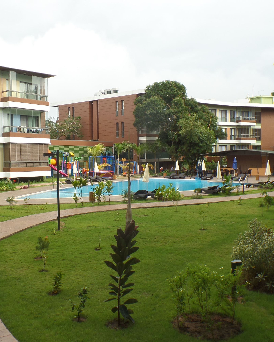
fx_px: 365
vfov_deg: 50.3
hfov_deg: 41.1
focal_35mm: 36
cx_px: 129
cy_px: 168
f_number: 3.5
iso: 100
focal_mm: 4.1
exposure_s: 1/250
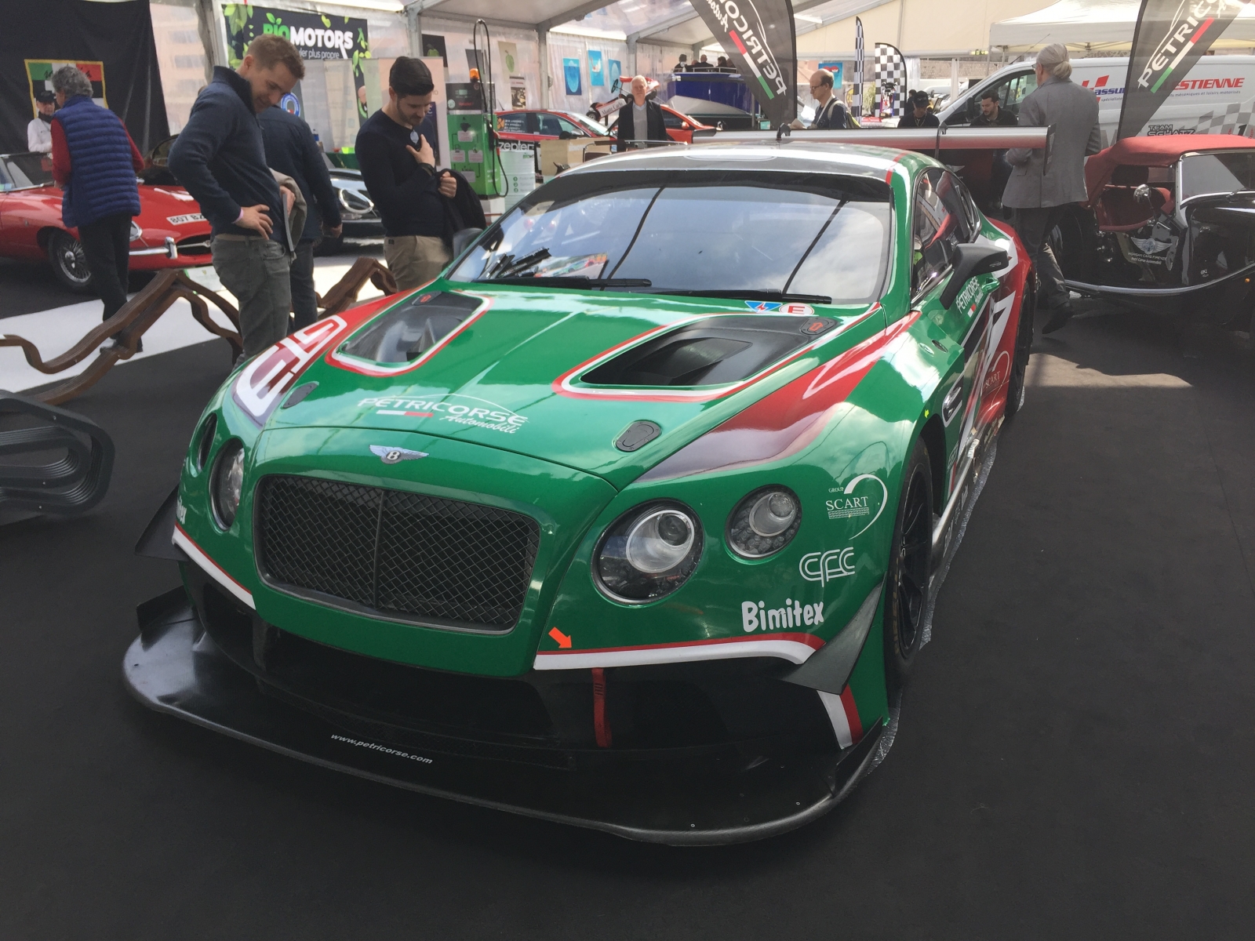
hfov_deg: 61.7
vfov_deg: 48.2
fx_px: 1051
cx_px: 628
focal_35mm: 29
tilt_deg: -19.7
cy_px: 470
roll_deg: +0.2
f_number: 2.2
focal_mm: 4.15
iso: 32
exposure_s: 1/648
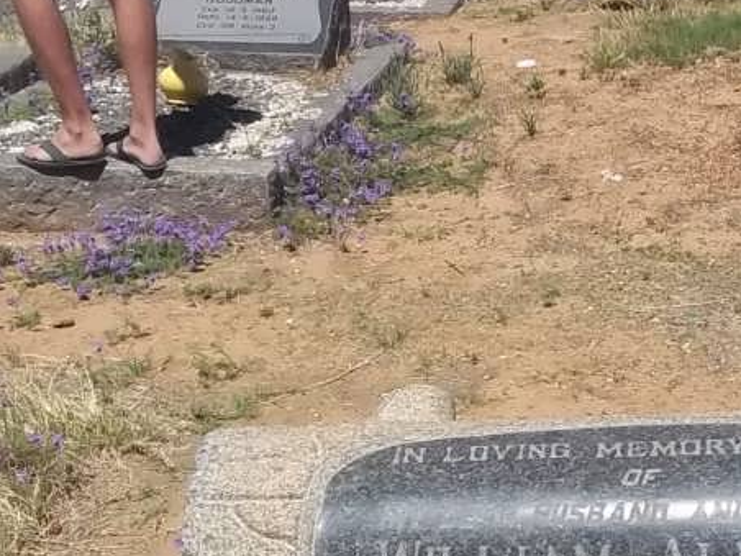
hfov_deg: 22.9
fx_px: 1820
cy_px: 490
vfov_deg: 17.1
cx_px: 510
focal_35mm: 85
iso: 80
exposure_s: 1/640
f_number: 5.5
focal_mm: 5.7
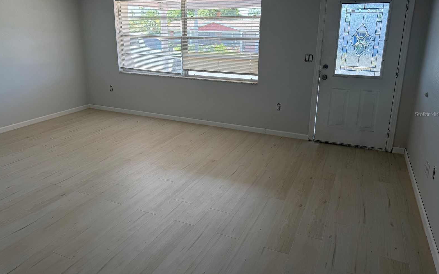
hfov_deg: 70.4
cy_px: 114
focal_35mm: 26
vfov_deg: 47.4
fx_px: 311
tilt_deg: -14.1
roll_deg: -0.6
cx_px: 217
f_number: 1.78
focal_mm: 6.76
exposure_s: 1/180
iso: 80
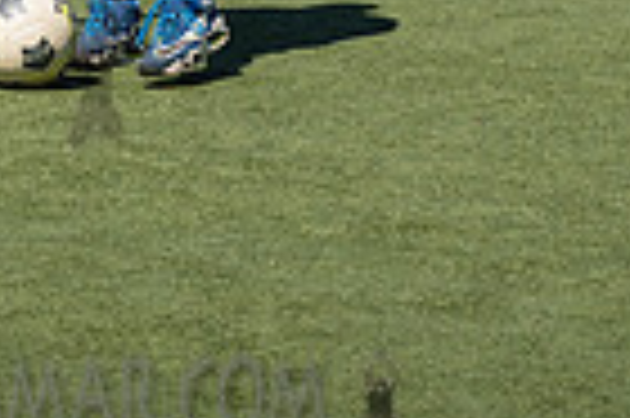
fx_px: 4492
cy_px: -371
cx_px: 94
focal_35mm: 257
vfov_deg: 5.2
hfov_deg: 8.0
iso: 200
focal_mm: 62
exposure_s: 1/1600
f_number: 4
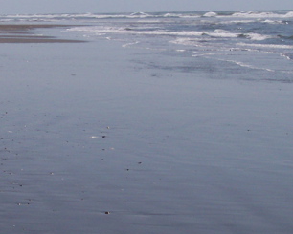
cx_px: -39
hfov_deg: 14.4
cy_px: 81
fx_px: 1128
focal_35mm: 130
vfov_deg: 11.9
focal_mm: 10.7
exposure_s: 1/1000
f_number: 5.6
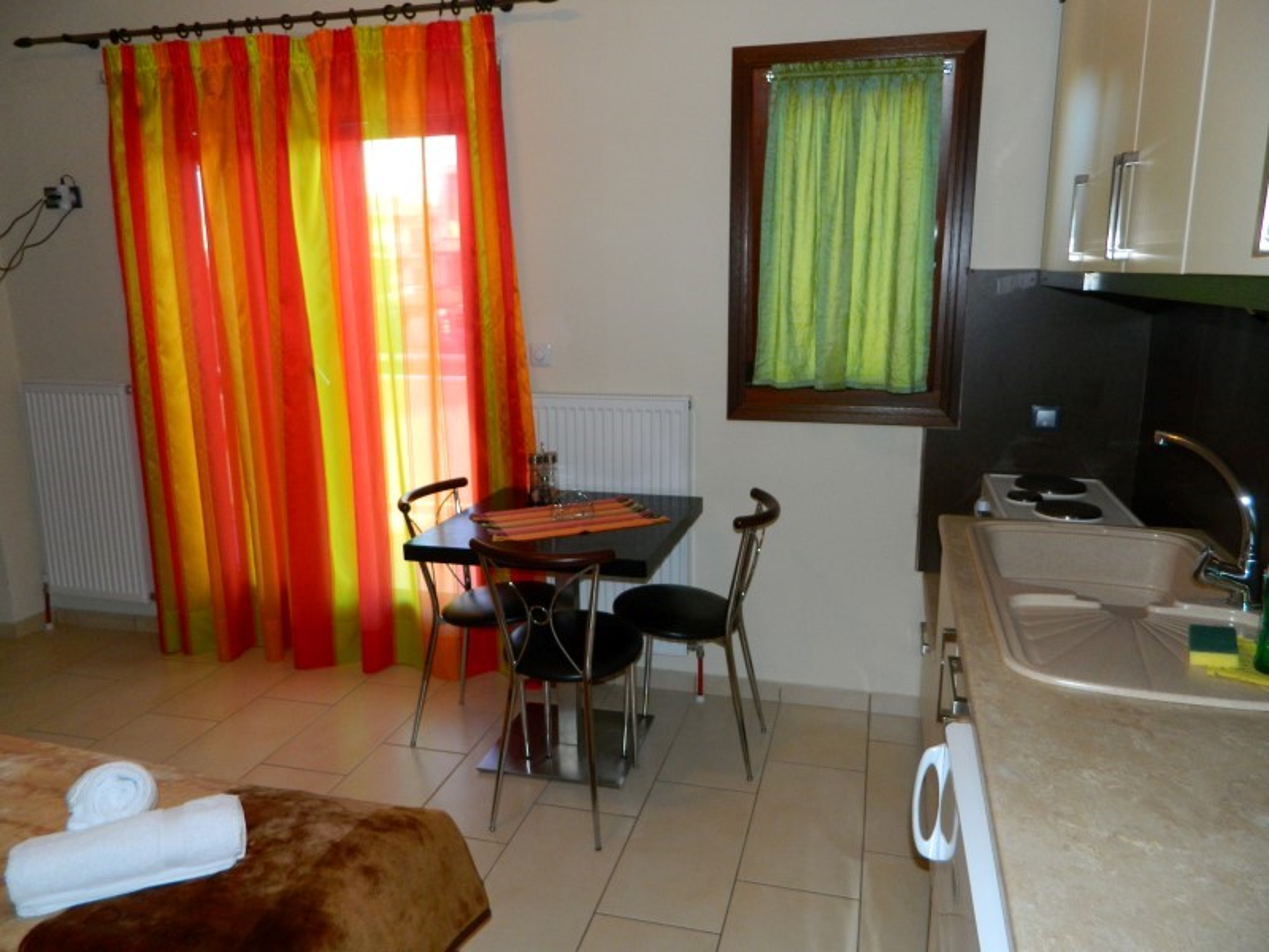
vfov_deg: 54.9
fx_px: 916
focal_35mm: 25
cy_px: 476
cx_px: 634
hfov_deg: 69.4
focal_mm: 4.5
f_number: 3.1
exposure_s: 1/30
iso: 200
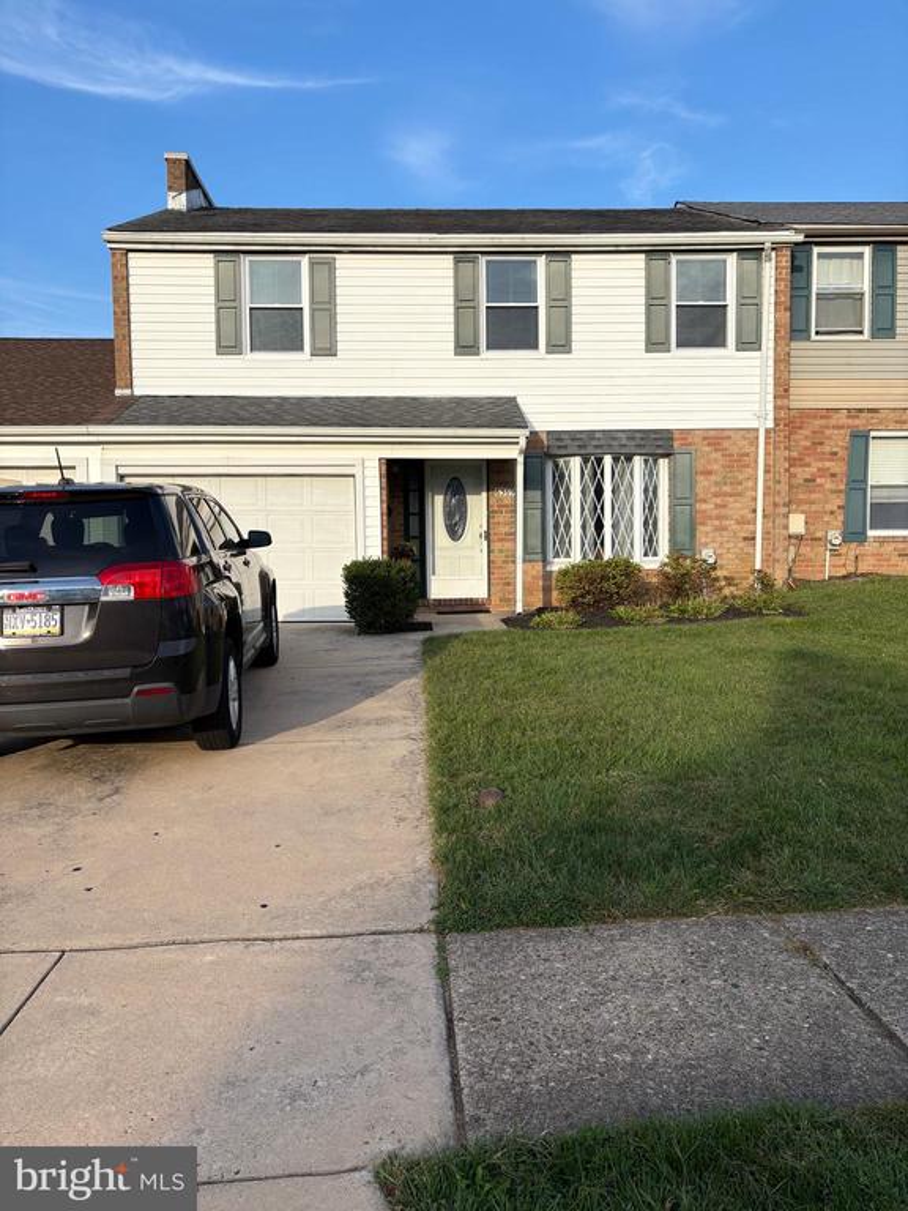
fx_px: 909
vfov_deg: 67.3
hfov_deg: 53.1
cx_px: 454
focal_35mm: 26
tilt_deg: -0.6
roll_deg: +1.6
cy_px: 606
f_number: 1.6
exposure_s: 1/1901
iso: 50
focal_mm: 5.96
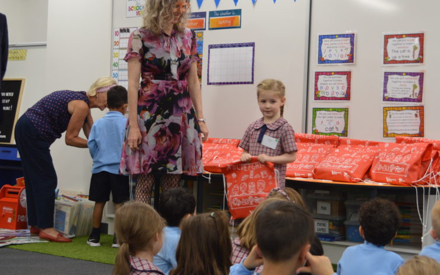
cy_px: 143
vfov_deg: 19.1
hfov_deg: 30.1
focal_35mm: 68
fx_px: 815
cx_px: 271
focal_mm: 28
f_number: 4.5
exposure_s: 1/30
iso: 400
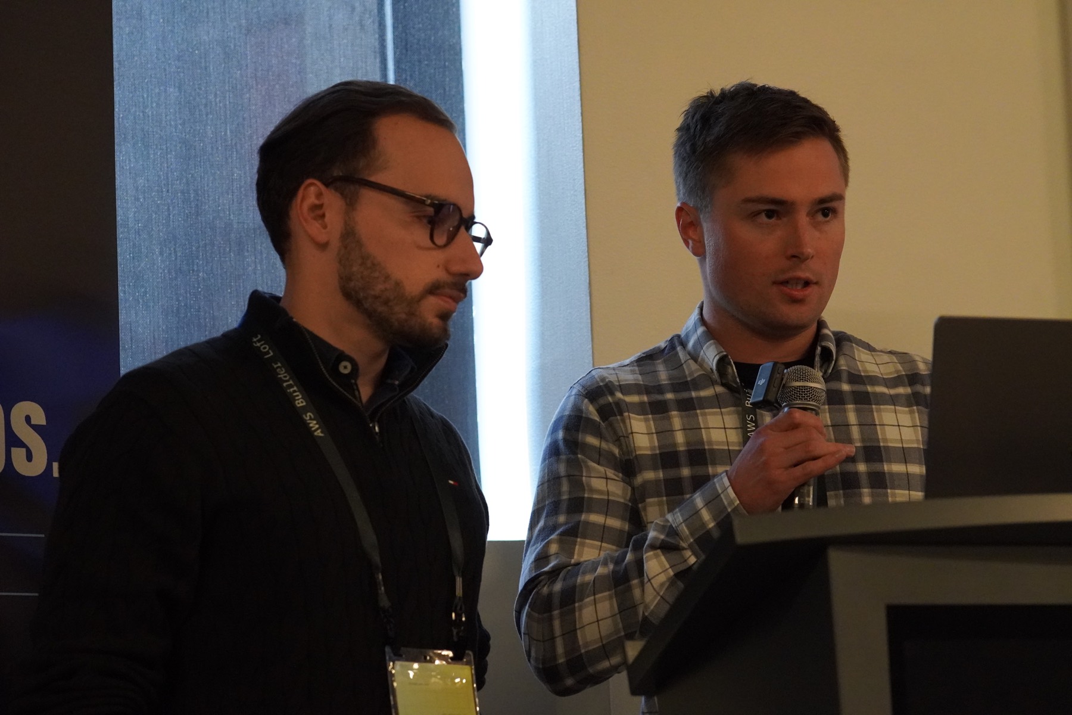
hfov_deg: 18.2
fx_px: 3350
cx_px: 536
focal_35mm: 112
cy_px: 358
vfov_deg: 12.2
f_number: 4
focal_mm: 75
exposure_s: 1/160
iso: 5000
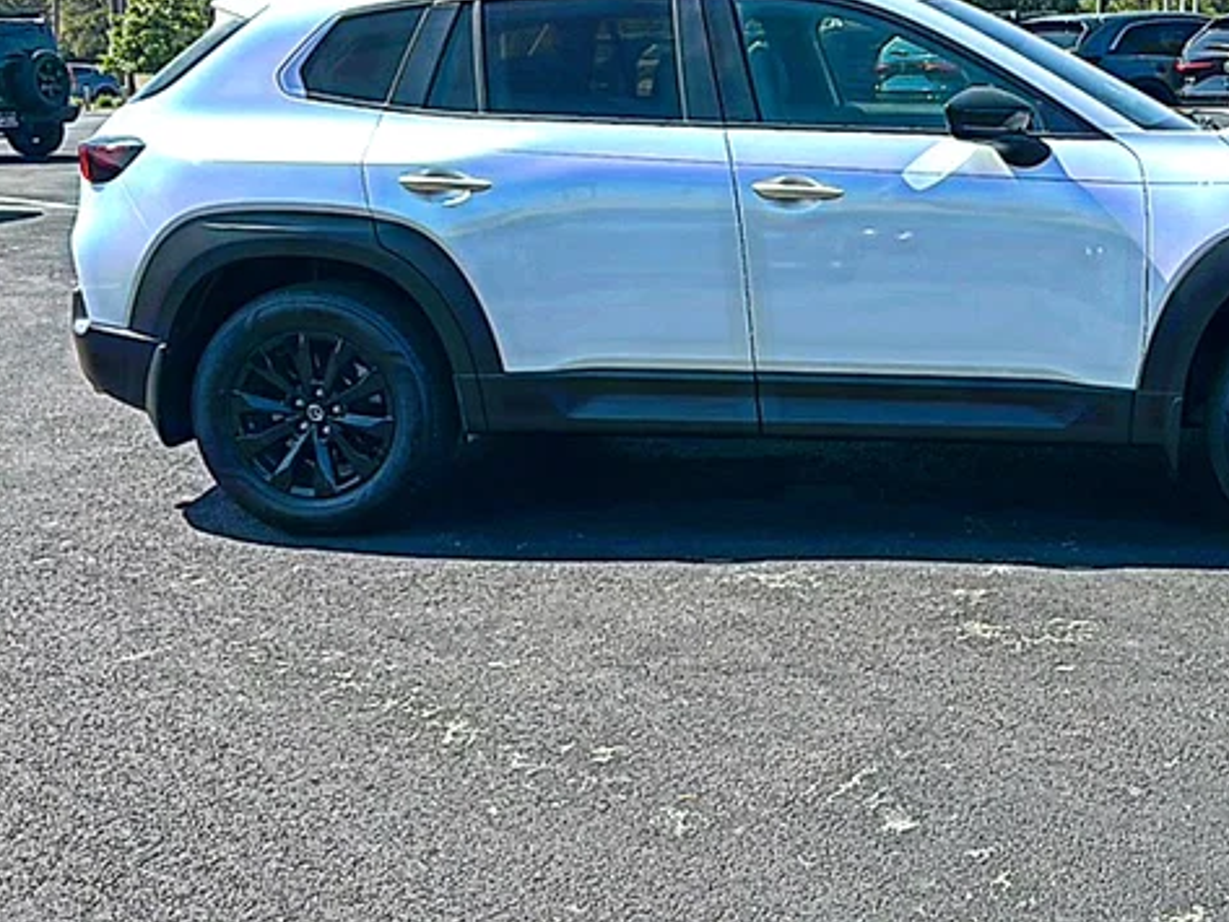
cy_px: 245
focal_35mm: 37
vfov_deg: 37.8
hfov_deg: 48.6
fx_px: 1314
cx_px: 883
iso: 80
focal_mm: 6.86
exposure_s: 1/3623
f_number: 1.78
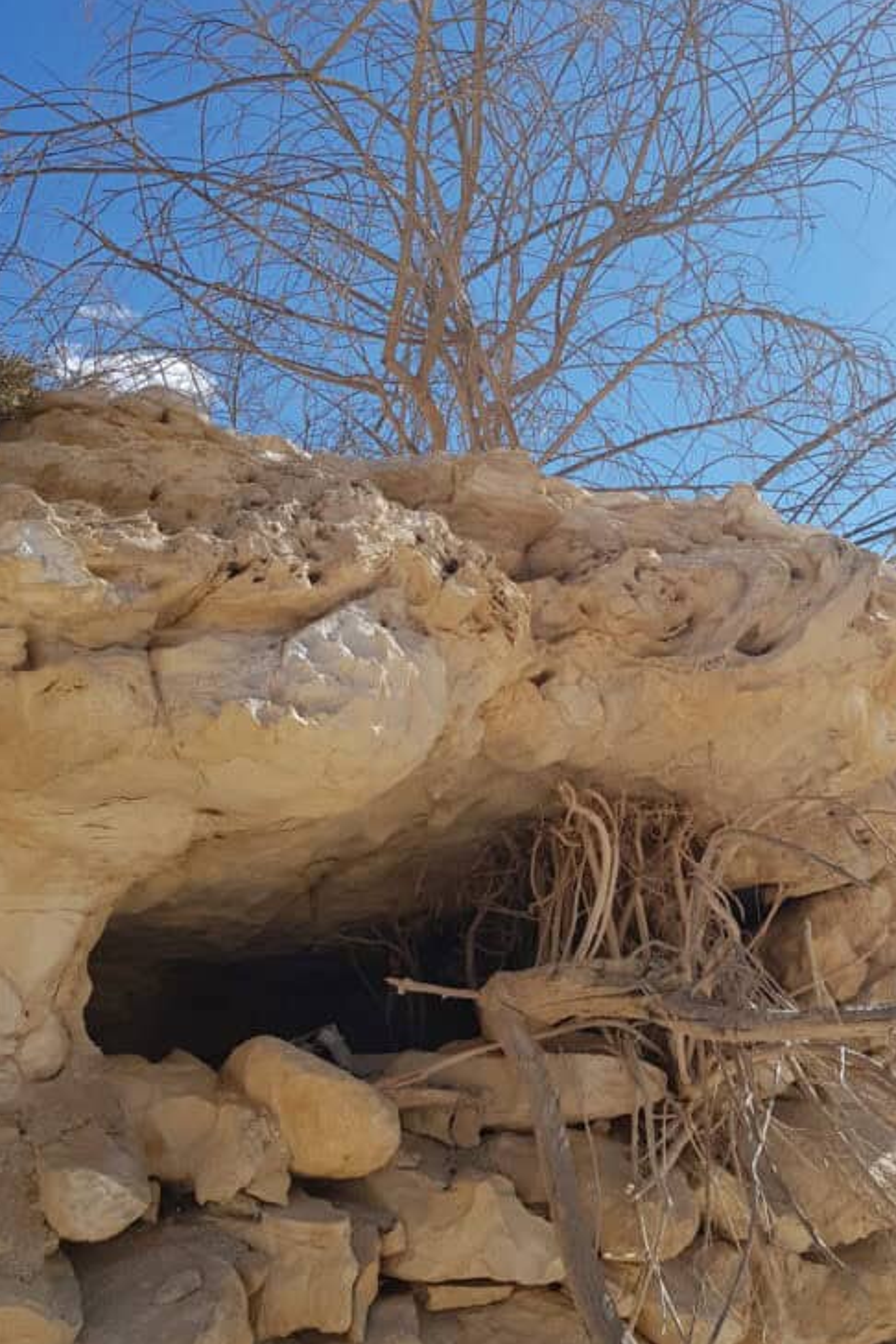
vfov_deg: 50.4
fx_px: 1419
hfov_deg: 34.5
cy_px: 553
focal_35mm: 38
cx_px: 634
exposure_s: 1/2536
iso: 40
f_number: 1.7
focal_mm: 4.2
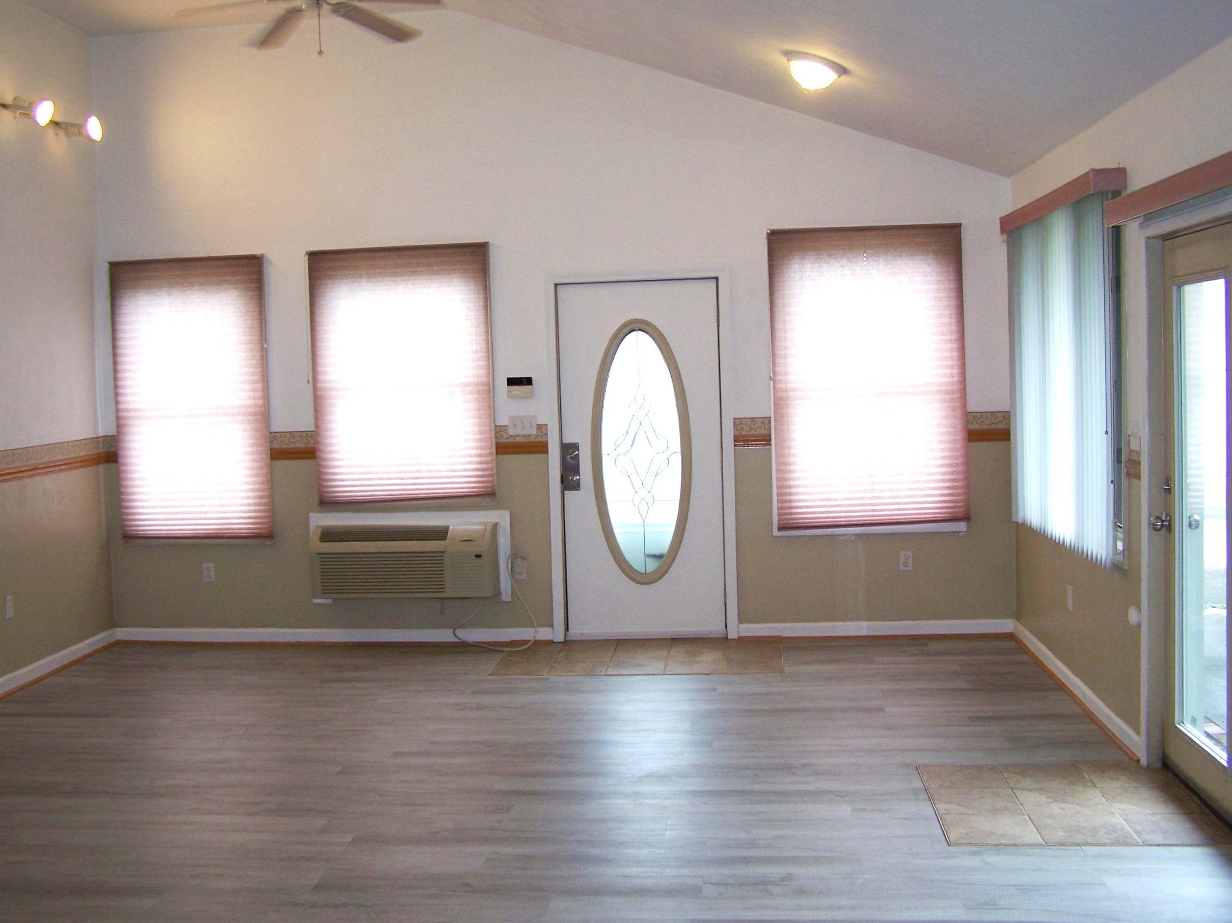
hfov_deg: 47.9
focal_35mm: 39
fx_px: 1388
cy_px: 458
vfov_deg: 36.8
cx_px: 603
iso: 80
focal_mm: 6.3
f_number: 2.8
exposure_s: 1/60
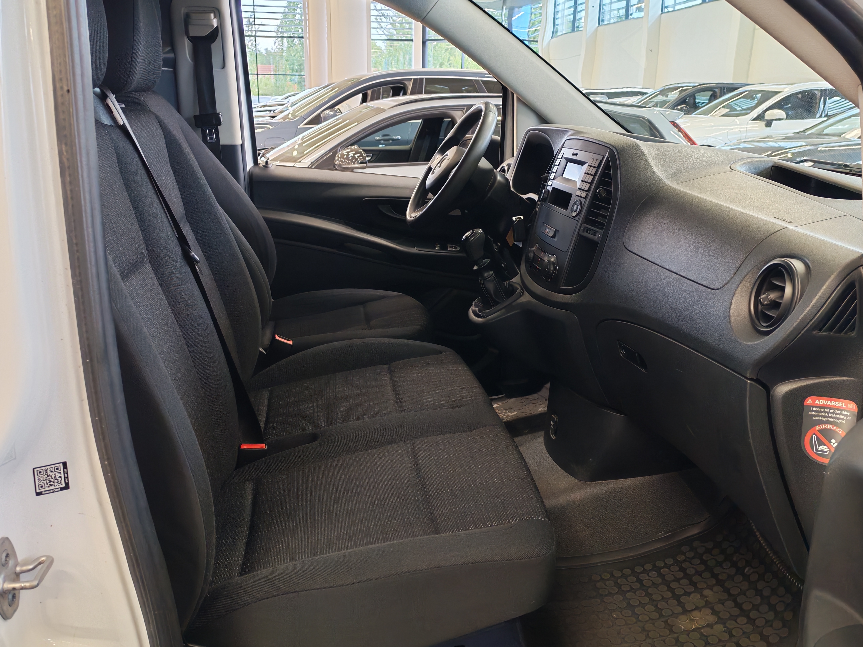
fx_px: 773
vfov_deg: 45.4
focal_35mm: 31
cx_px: 432
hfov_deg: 58.4
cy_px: 324
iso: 640
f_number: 1.9
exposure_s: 1/100
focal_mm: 6.12
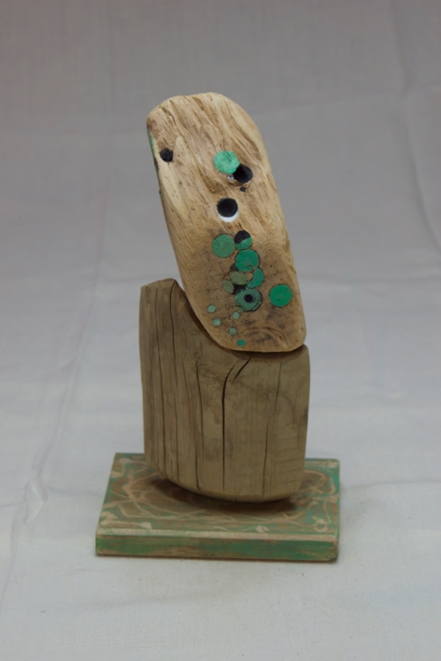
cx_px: 220
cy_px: 330
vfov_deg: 27.0
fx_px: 1378
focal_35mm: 75
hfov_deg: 18.2
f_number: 8
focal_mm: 50
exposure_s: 1/15
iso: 100
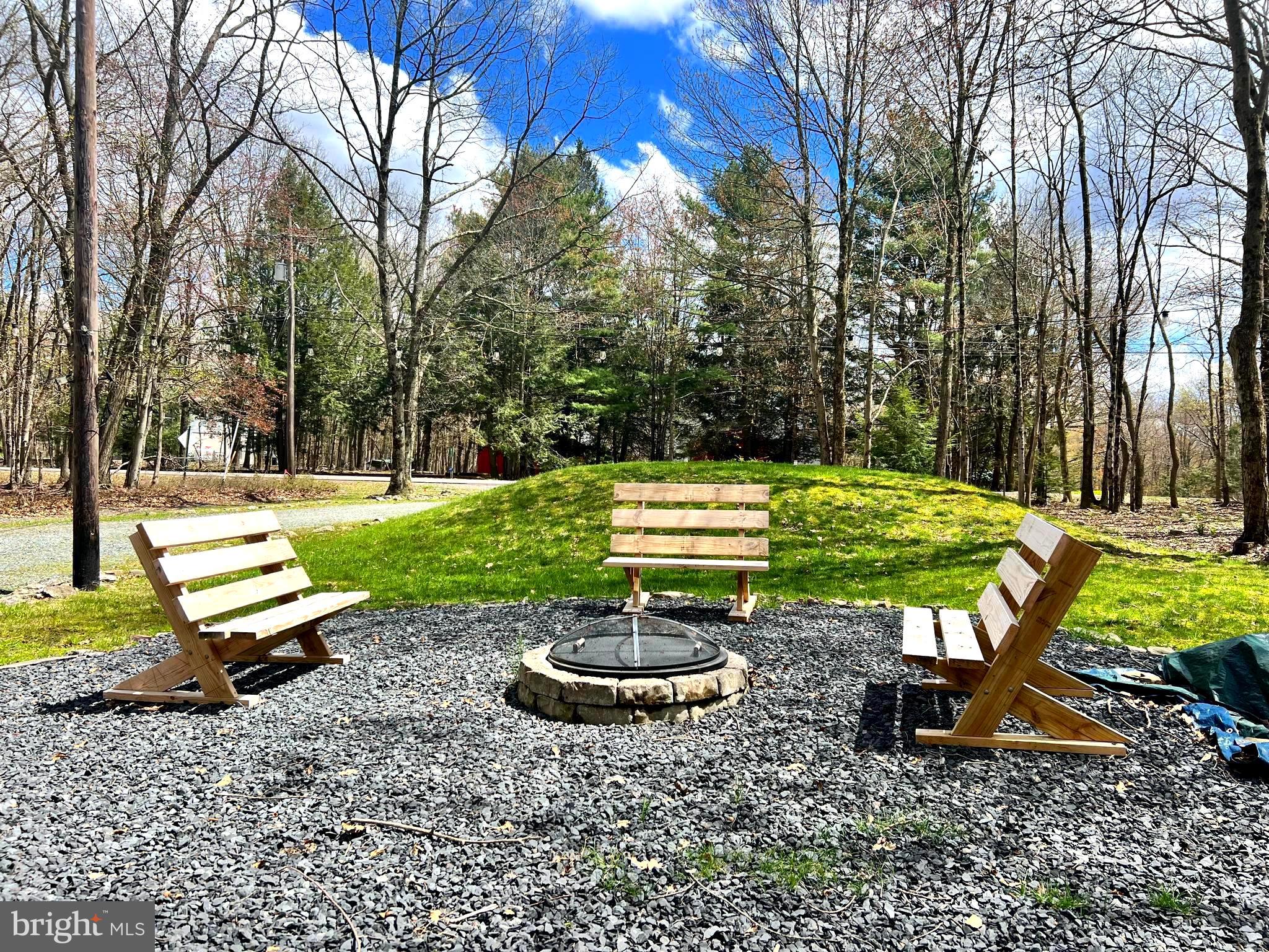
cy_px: 476
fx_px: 953
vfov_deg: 53.1
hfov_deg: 67.3
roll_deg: -1.8
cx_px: 634
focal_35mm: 26
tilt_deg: +0.2
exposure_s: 1/2299
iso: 50
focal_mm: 5.7
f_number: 1.5
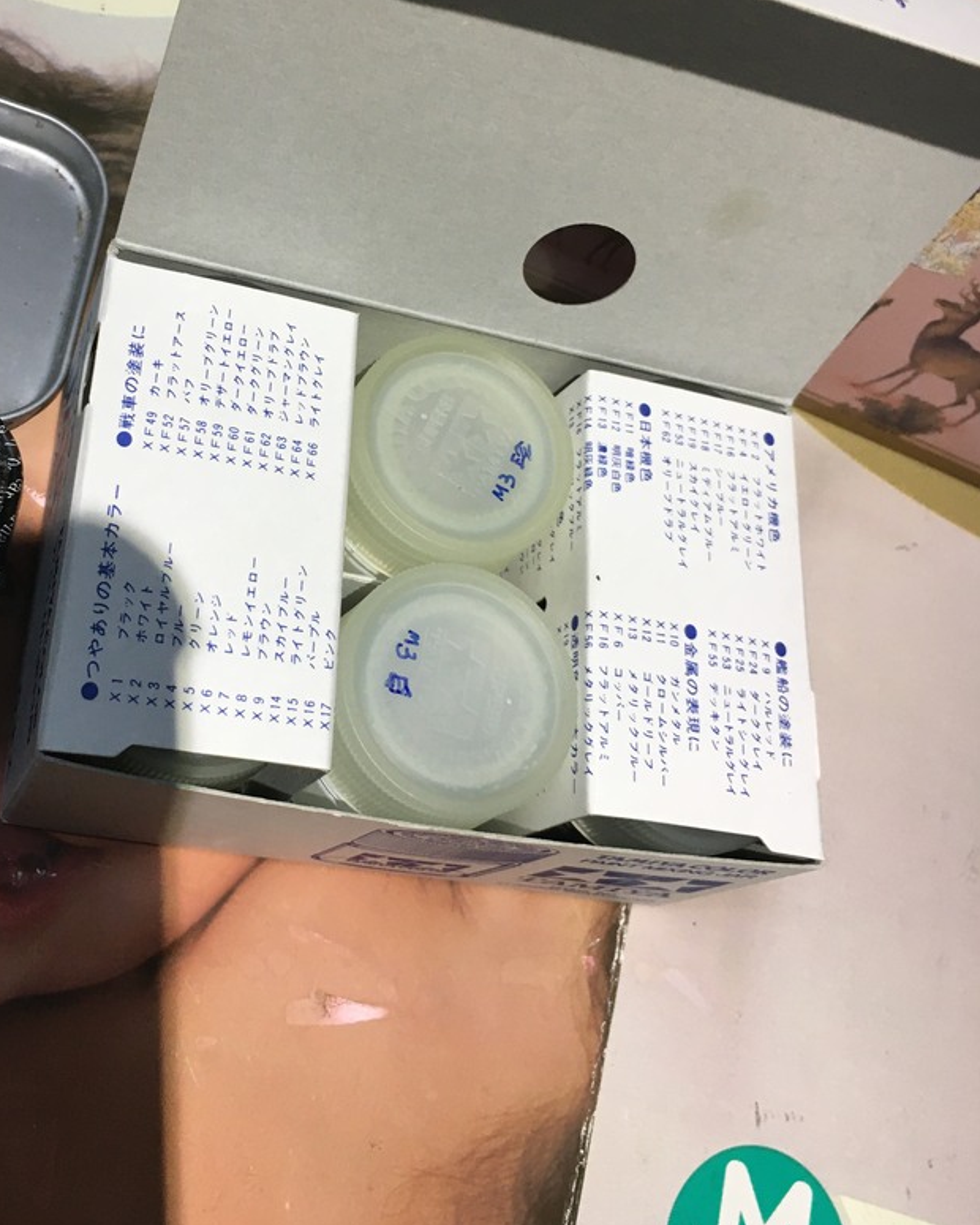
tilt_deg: -60.9
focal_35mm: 38
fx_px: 1378
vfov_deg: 47.7
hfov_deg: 39.0
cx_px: 384
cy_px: 488
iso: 40
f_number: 2.2
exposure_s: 1/30
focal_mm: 4.15
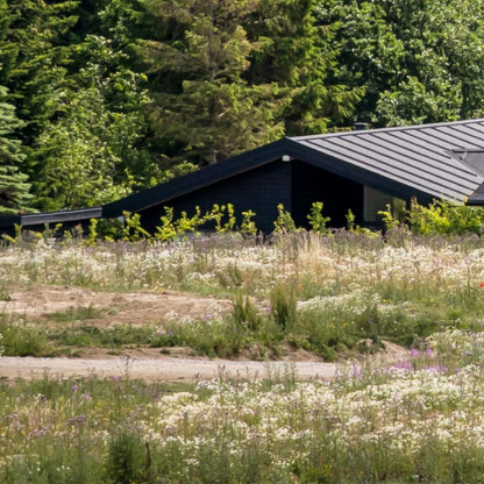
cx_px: 1736
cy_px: -266
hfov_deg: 2.4
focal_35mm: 704
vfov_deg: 2.5
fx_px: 11136
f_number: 4
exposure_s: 1/800
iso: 64
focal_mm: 115
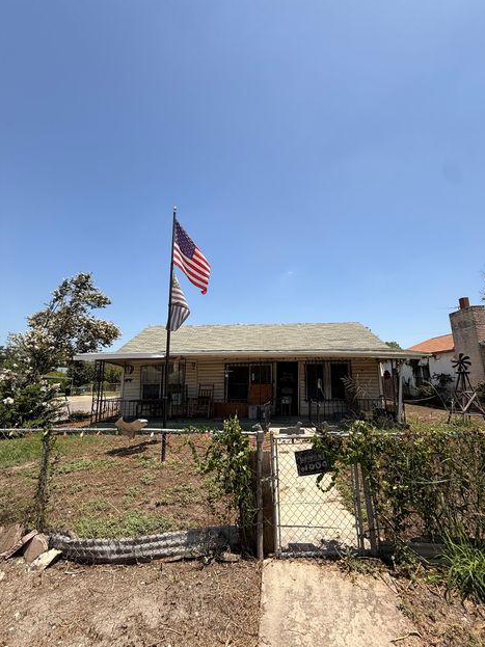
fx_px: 280
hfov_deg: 81.6
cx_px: 258
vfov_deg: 98.2
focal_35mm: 15
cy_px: 327
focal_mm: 2.22
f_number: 2.2
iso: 50
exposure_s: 1/1961
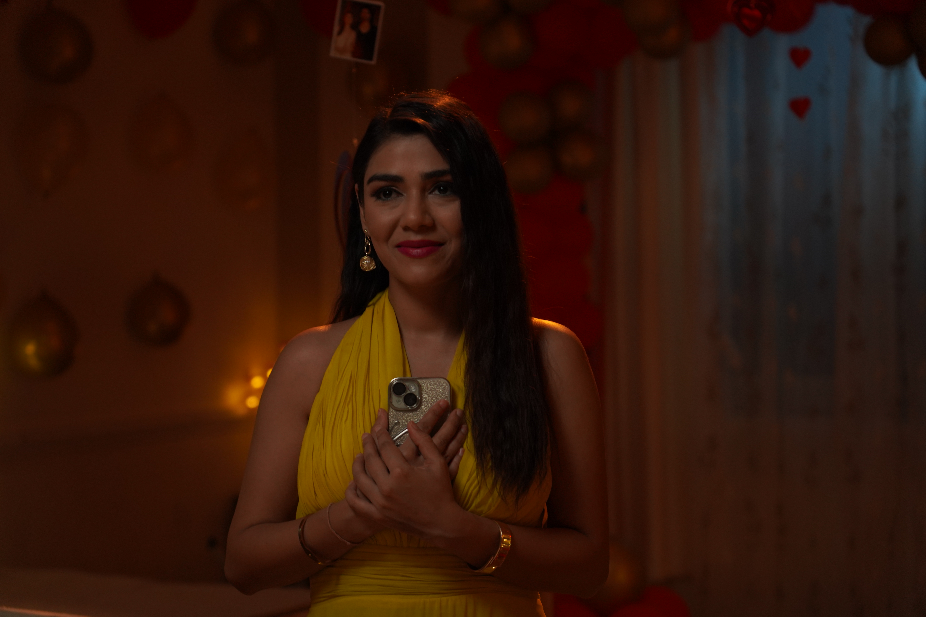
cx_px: 463
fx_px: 2160
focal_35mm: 84
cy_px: 308
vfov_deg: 16.3
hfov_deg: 24.2
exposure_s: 1/80
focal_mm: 84
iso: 1250
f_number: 4
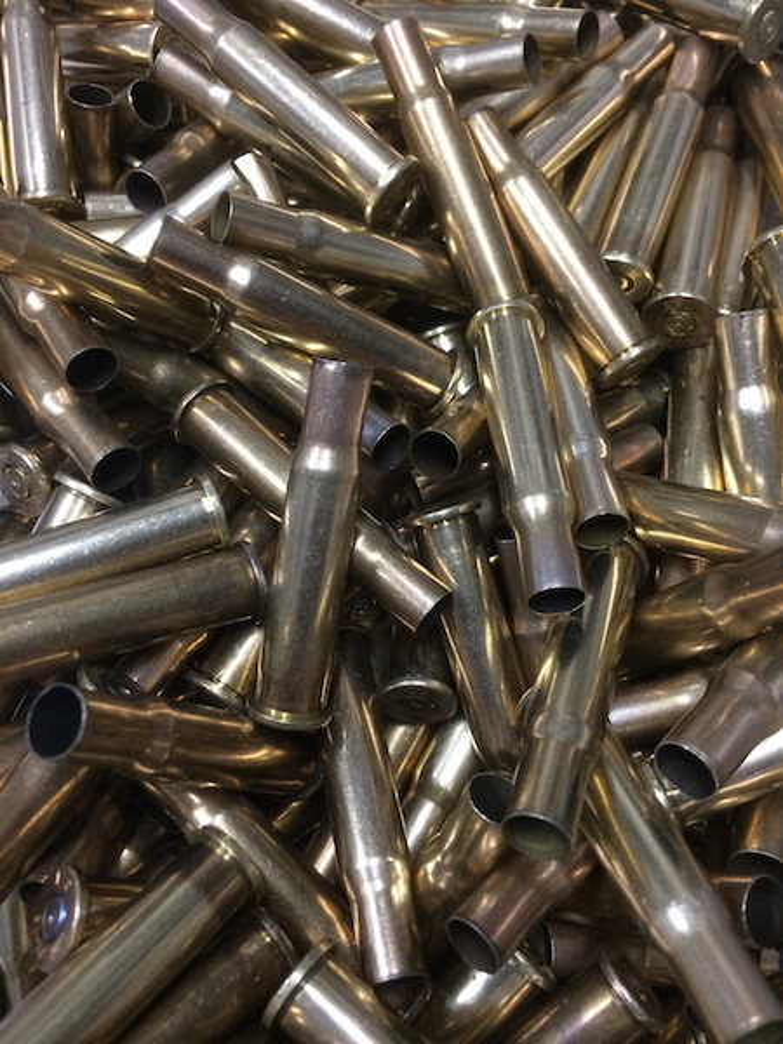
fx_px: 905
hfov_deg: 46.8
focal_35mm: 30
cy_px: 522
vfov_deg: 60.0
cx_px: 392
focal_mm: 4.12
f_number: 2.2
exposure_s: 1/30
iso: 160
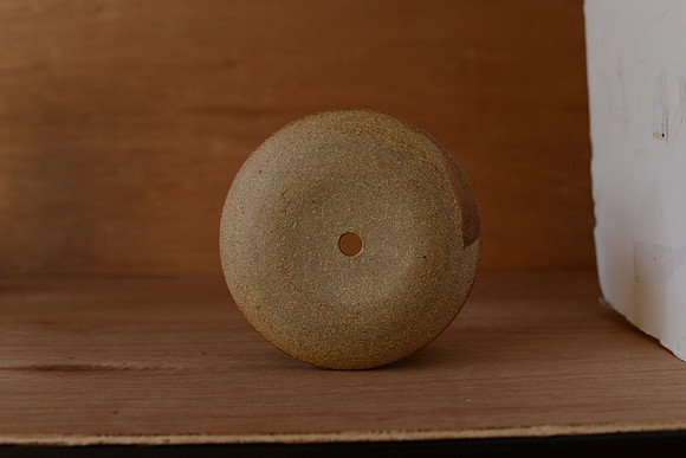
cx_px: 343
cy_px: 229
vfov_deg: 27.0
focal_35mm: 50
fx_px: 953
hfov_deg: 39.6
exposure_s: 1/80
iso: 640
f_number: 5
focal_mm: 50
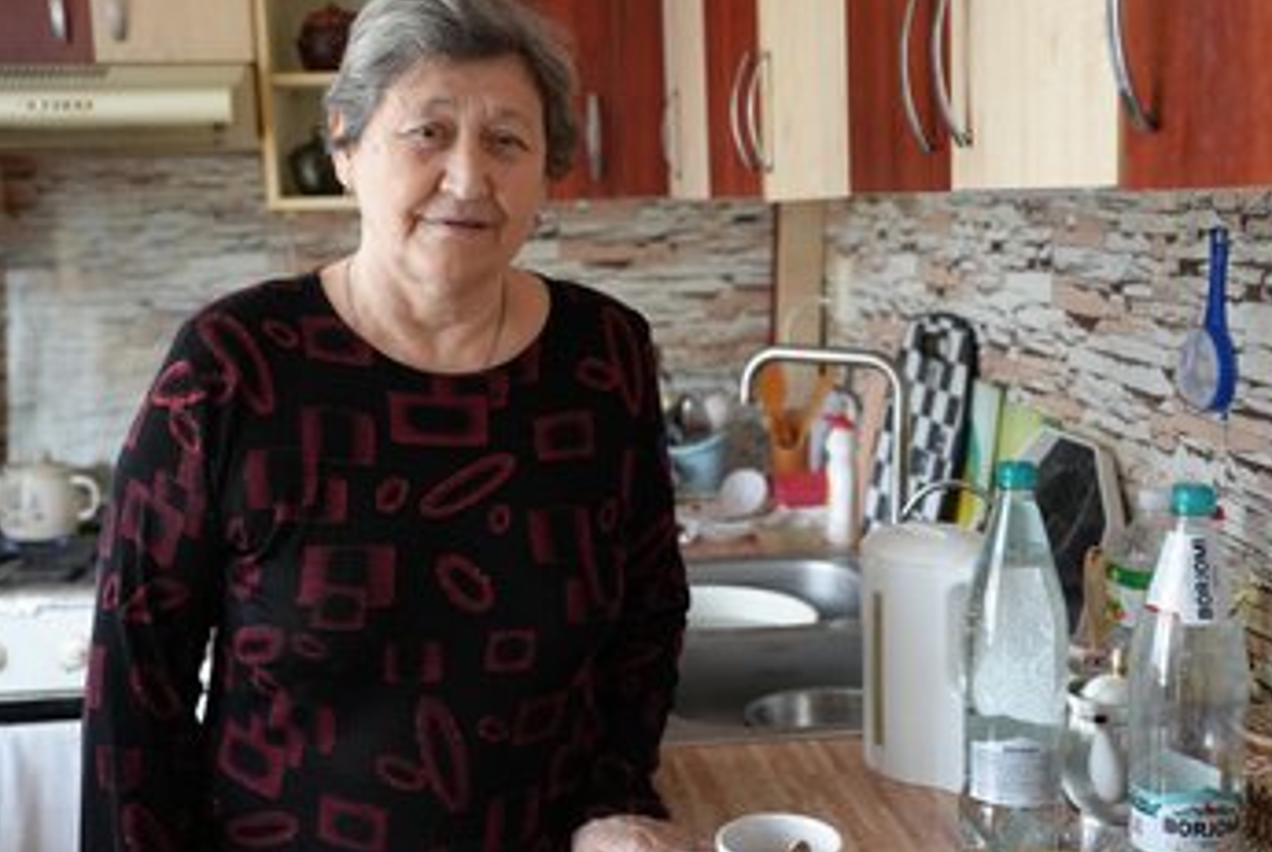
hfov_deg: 44.4
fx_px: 1557
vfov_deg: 30.6
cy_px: 411
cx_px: 656
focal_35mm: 44
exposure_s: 1/160
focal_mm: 38
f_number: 4
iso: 5000
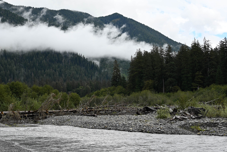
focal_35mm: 69
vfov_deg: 19.7
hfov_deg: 29.1
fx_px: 435
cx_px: 81
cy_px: 85
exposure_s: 1/320
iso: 100
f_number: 6.3
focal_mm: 50
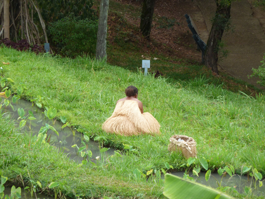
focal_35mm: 242
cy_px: 100
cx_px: 132
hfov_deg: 8.2
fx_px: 1853
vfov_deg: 6.1
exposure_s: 1/50
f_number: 4.7
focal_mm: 39.7
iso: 125
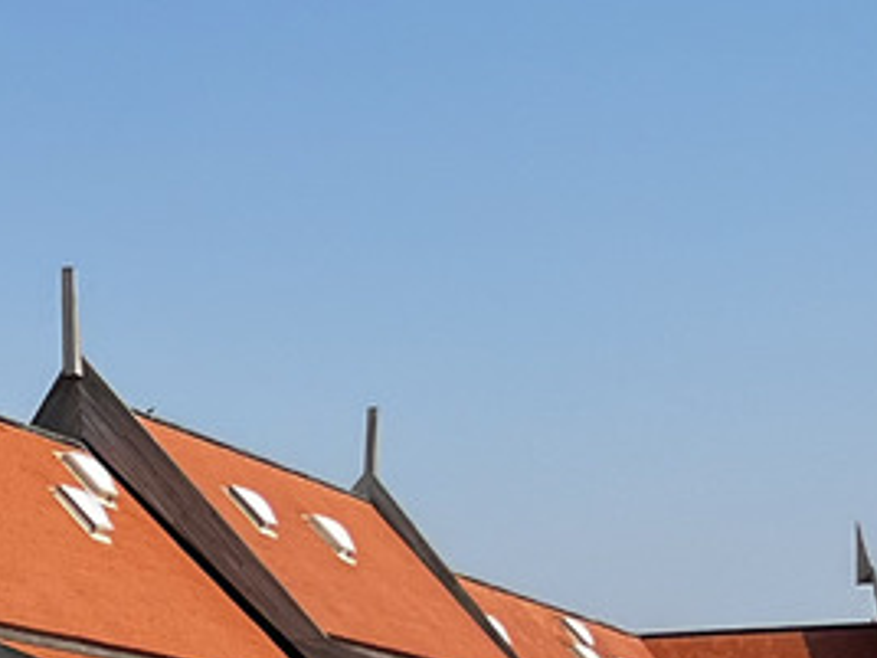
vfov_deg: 9.4
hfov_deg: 11.3
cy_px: 913
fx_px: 3927
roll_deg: +0.8
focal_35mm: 155
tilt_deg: +0.5
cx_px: -959
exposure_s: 1/4831
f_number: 1.5
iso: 50
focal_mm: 5.7
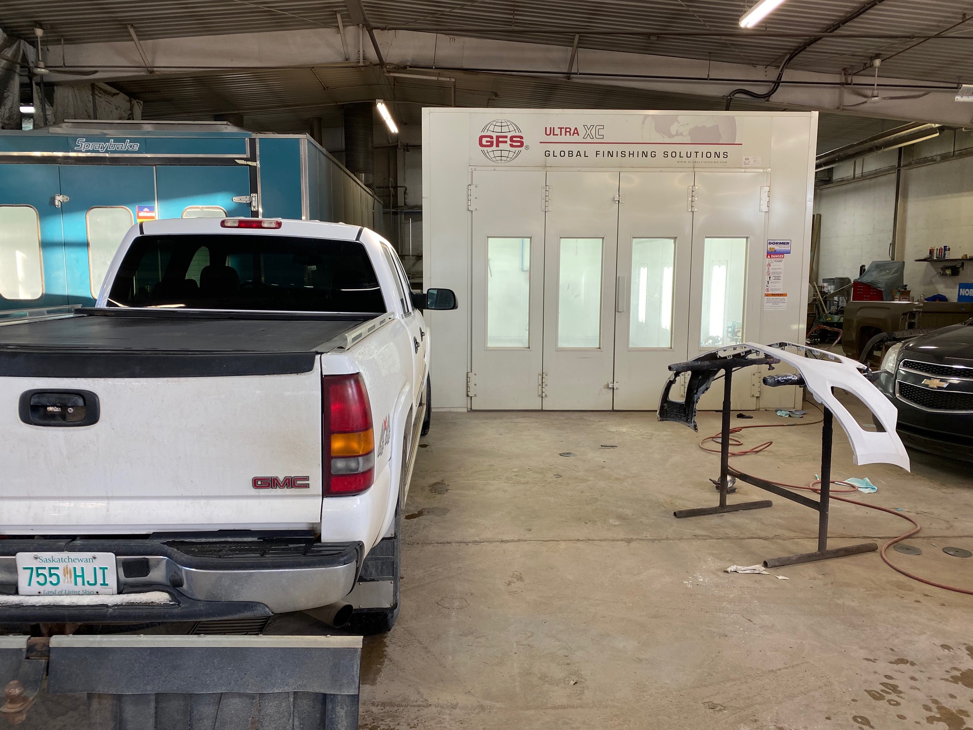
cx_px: 486
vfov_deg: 53.1
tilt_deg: -7.0
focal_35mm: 26
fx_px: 731
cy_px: 365
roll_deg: -0.9
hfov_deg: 67.3
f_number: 1.8
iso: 64
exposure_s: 1/60
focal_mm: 4.25
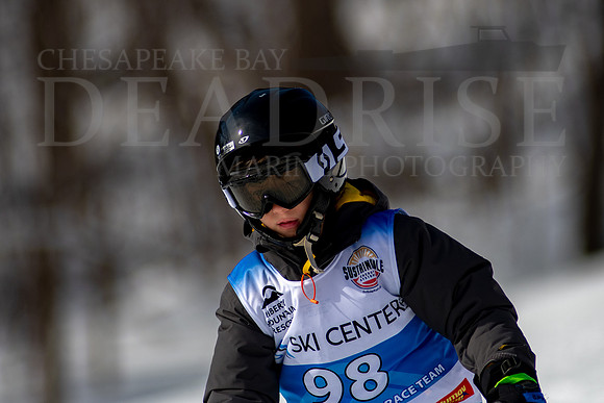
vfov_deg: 2.4
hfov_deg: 3.6
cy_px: 152
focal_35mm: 576
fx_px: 9664
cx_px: 354
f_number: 2.8
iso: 100
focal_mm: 300
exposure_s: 1/6400
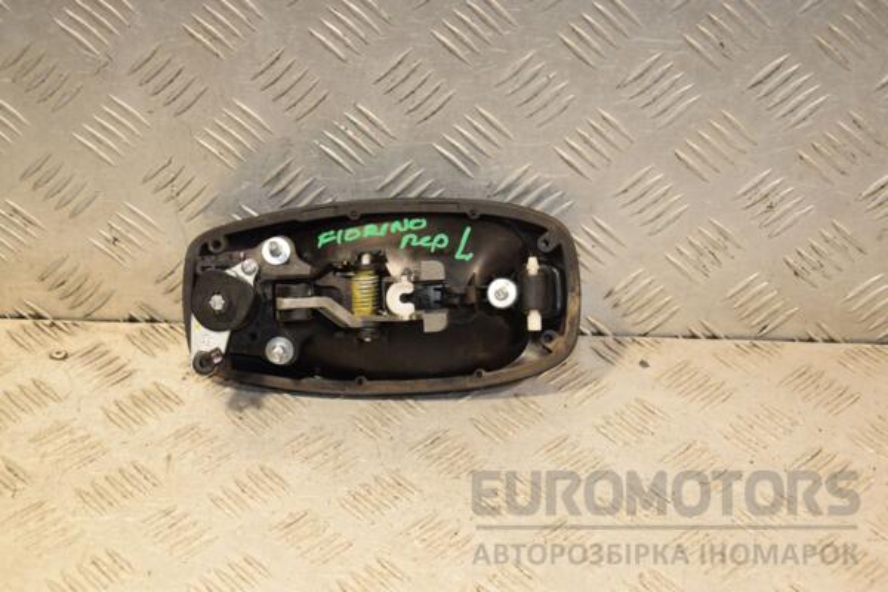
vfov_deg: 18.2
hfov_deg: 27.0
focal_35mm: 75
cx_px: 444
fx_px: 1850
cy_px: 296
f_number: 6.3
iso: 800
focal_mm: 50
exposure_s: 1/200
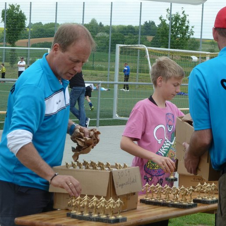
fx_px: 975
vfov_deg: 13.2
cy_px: 112
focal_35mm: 132
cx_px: 132
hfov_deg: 13.2
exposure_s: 1/400
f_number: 4.4
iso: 125
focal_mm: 18.2
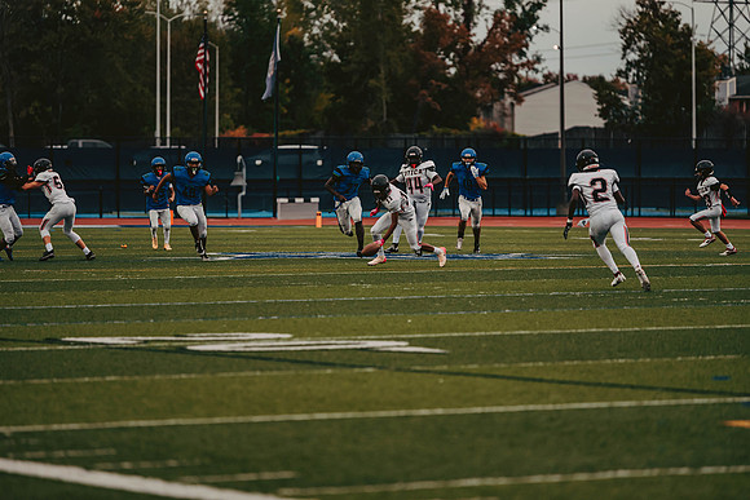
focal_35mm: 200
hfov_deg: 10.3
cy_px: 250
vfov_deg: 6.9
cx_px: 375
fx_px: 4167
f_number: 3.2
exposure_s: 1/1000
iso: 800
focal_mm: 200
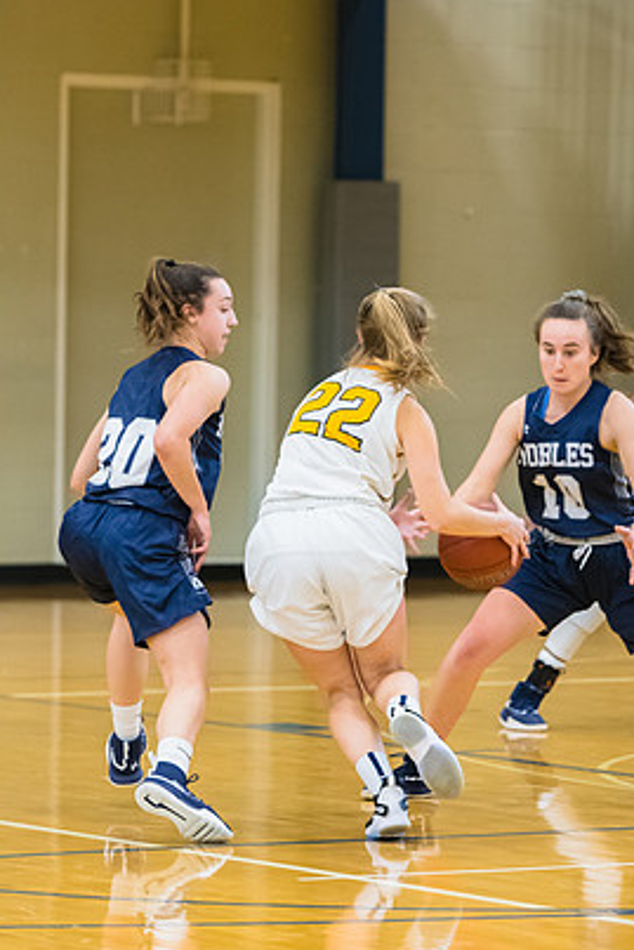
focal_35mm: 243
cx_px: 351
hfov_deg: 5.7
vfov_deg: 8.5
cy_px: 450
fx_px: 6413
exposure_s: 1/400
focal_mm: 145
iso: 3200
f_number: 3.2
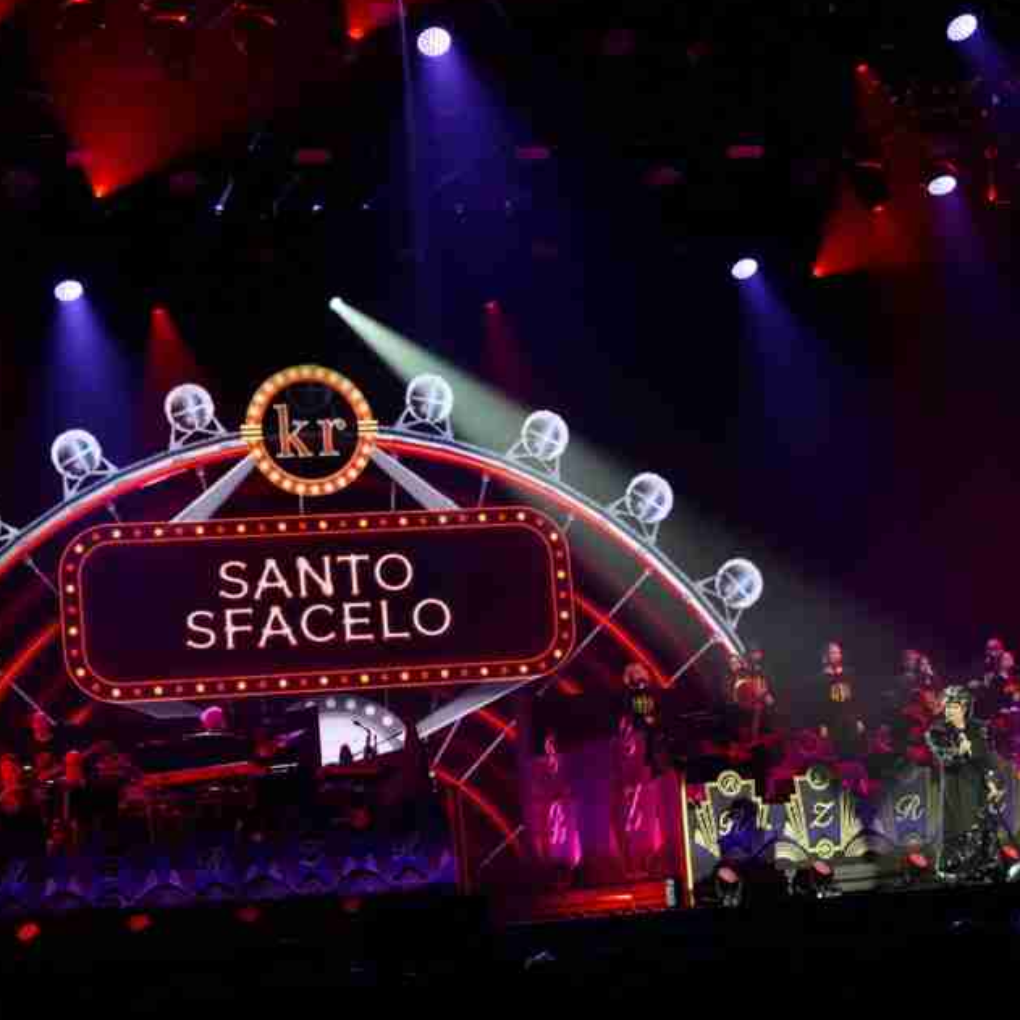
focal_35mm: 98
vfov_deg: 17.7
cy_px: 529
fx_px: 3267
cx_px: 558
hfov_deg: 17.7
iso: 1600
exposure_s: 1/160
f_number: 2.8
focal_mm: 71
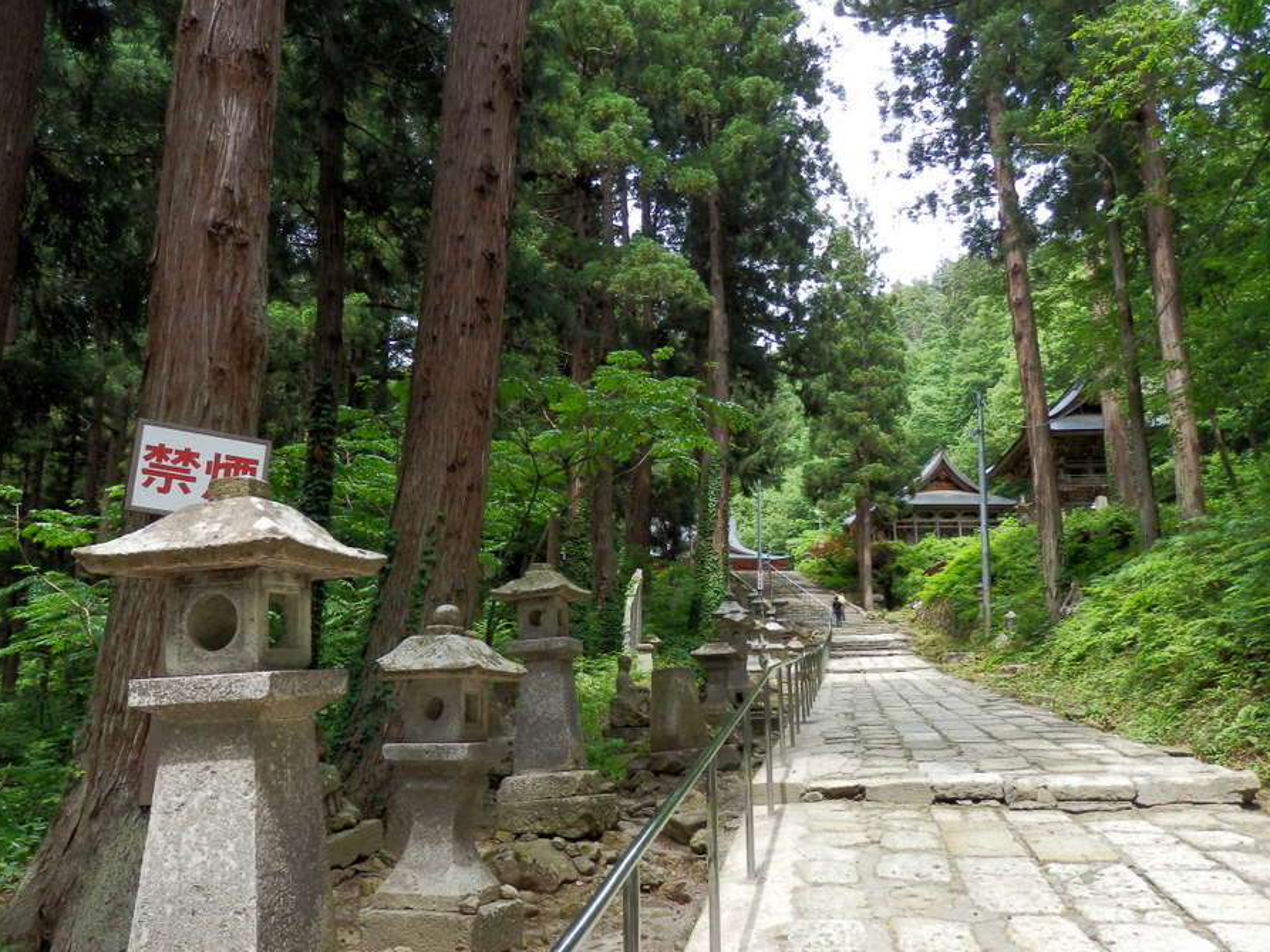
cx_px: 680
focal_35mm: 28
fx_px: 1027
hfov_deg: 63.4
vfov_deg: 49.7
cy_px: 530
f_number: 3
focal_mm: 4.5
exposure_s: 1/125
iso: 80
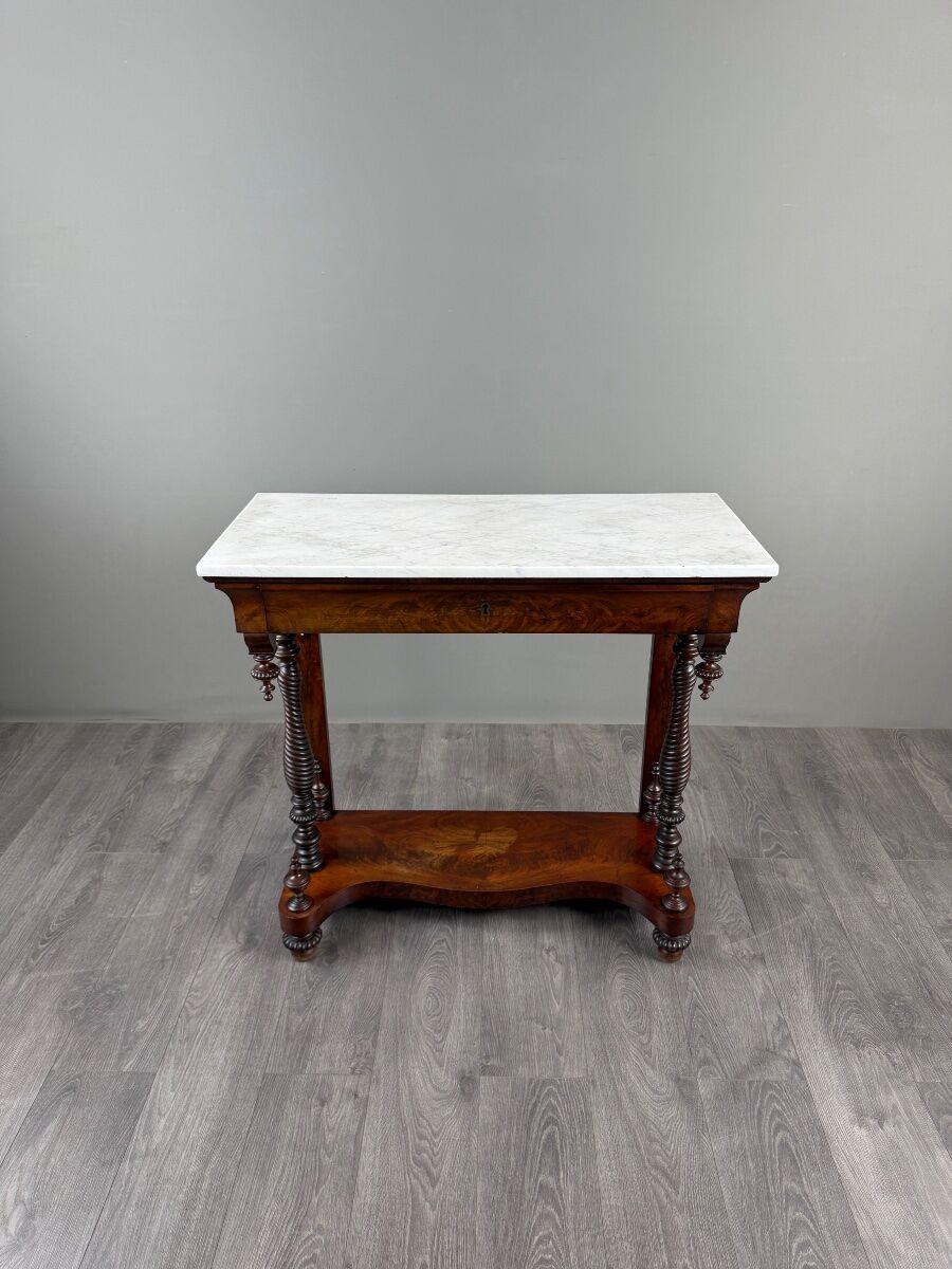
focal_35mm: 24
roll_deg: -0.4
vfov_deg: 71.6
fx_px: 880
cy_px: 634
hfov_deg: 56.8
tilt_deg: -25.2
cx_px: 476
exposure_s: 1/100
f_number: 1.78
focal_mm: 6.76
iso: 125
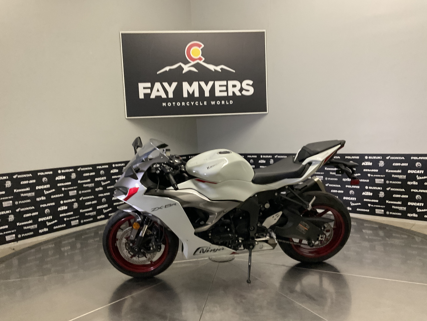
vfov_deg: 48.2
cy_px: 160
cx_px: 214
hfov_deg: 61.7
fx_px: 358
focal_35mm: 29
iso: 160
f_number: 1.8
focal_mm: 3
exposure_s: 1/60
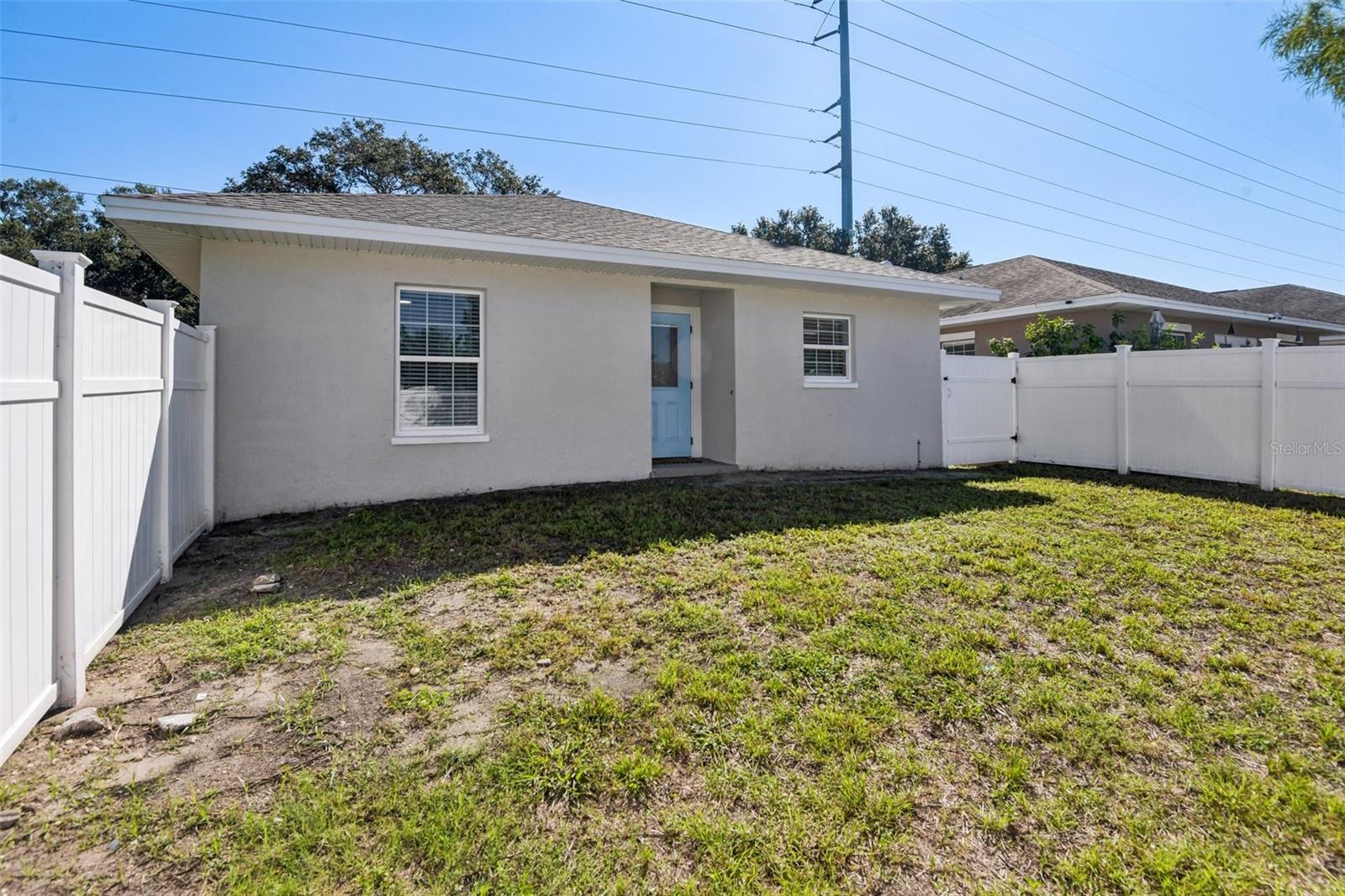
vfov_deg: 70.4
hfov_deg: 93.3
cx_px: 672
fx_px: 635
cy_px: 448
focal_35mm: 17
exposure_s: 1/2000
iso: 400
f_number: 8
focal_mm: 17
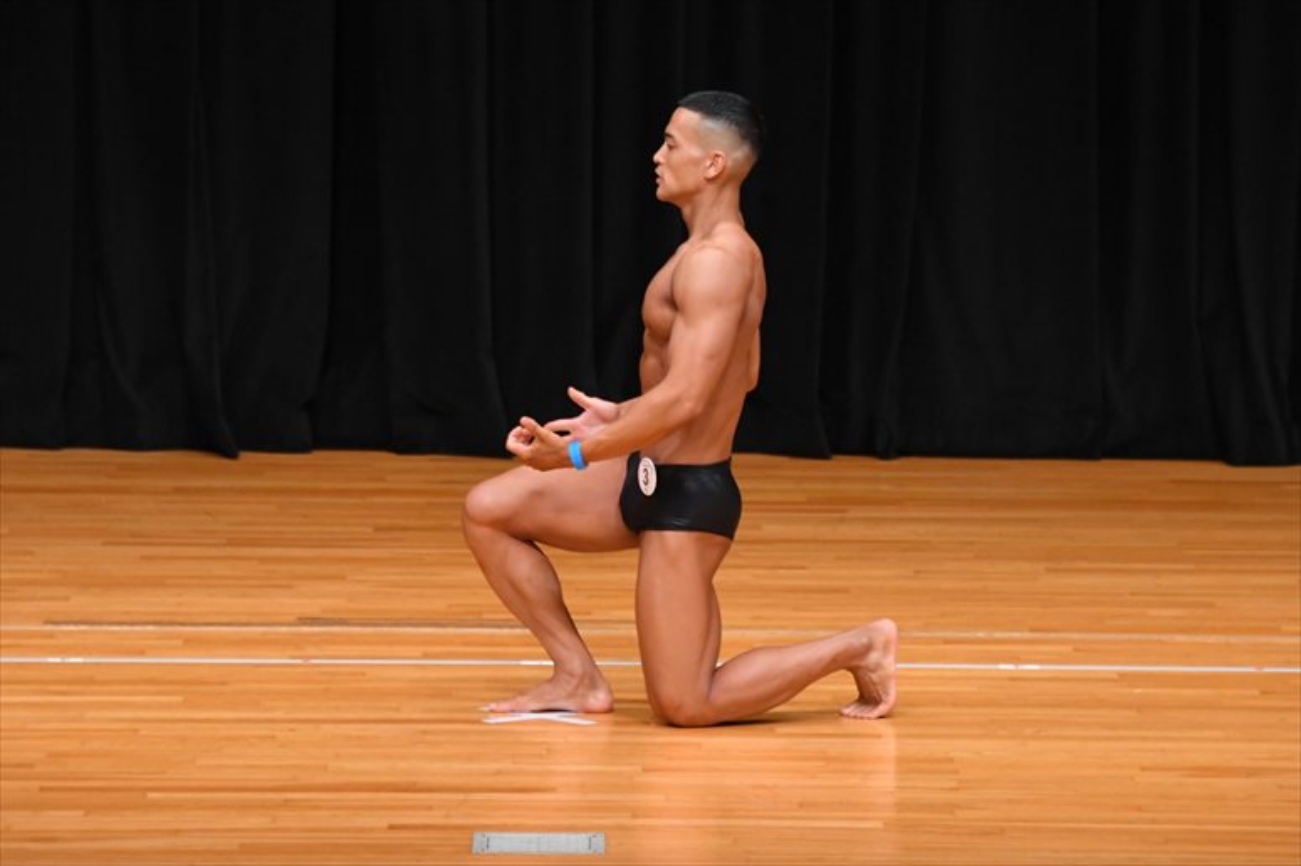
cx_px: 650
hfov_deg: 6.5
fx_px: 11378
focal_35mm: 315
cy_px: 433
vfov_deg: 4.4
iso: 3200
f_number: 5.6
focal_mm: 210
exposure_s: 1/400
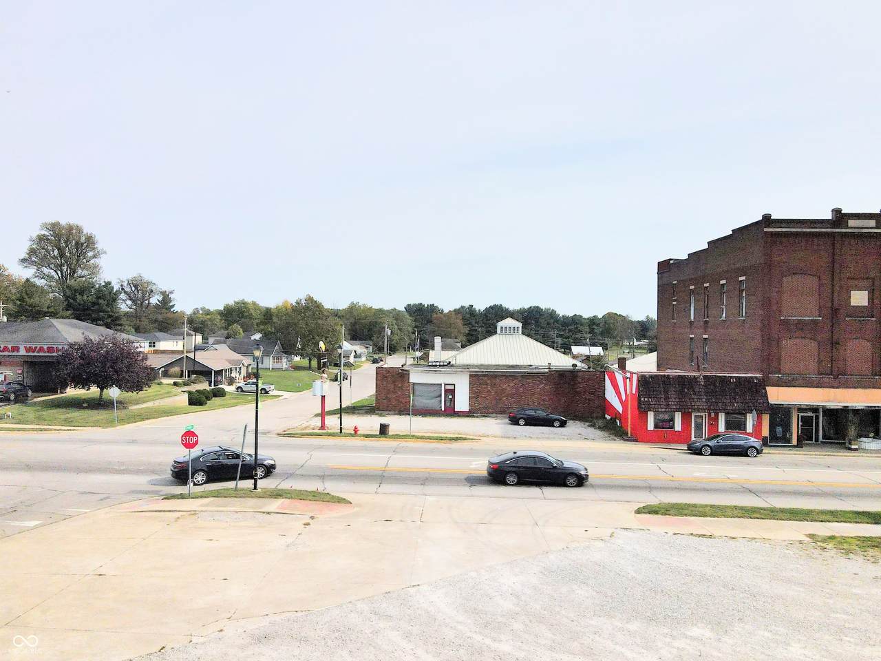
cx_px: 440
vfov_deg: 56.8
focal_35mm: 24
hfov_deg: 71.6
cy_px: 330
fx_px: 611
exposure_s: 1/100
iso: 100
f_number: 2.8
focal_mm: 4.5
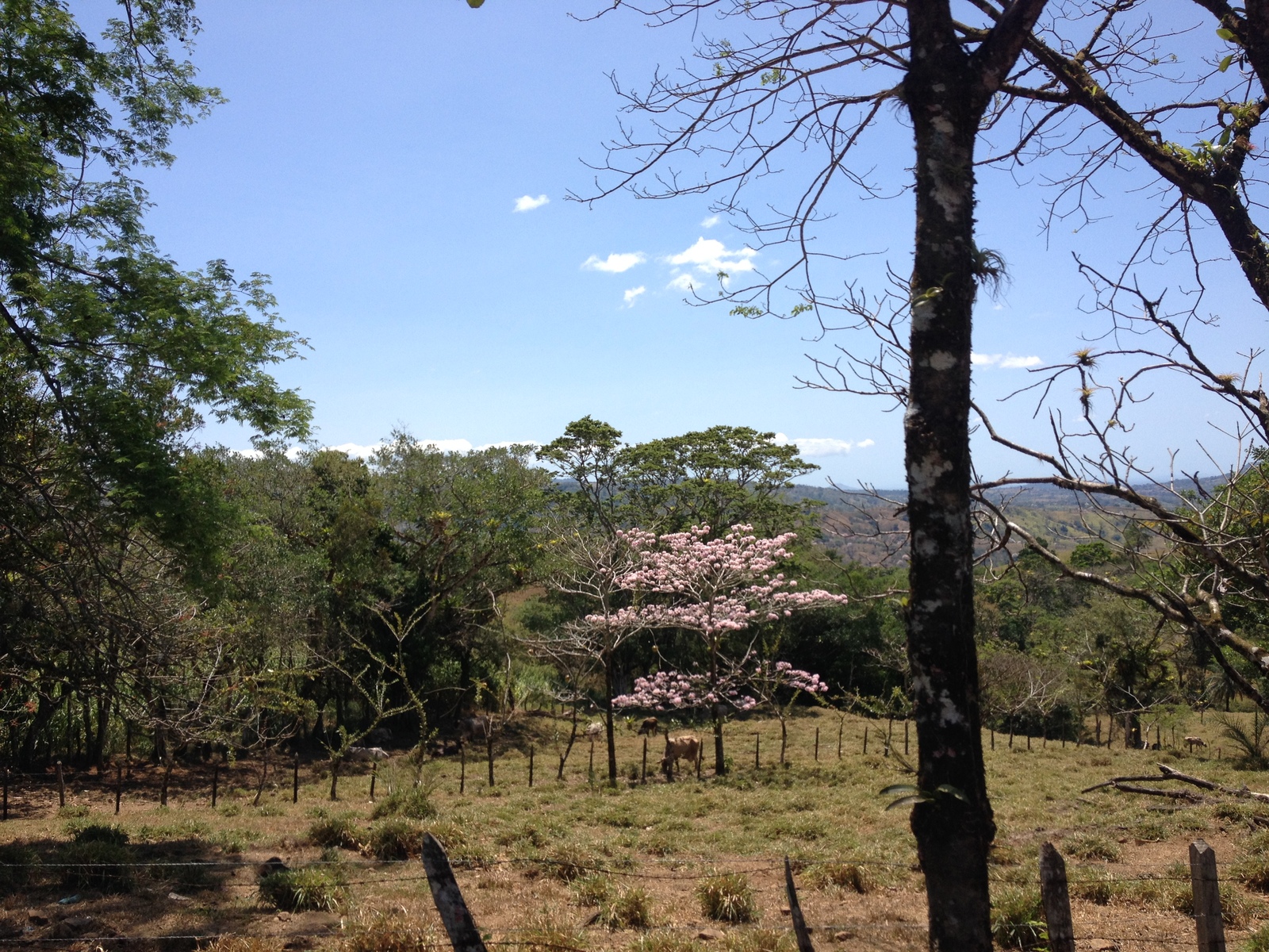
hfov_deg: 52.6
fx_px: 1283
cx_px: 634
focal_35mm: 35
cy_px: 476
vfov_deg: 40.7
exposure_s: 1/1493
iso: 50
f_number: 2.4
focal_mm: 4.28
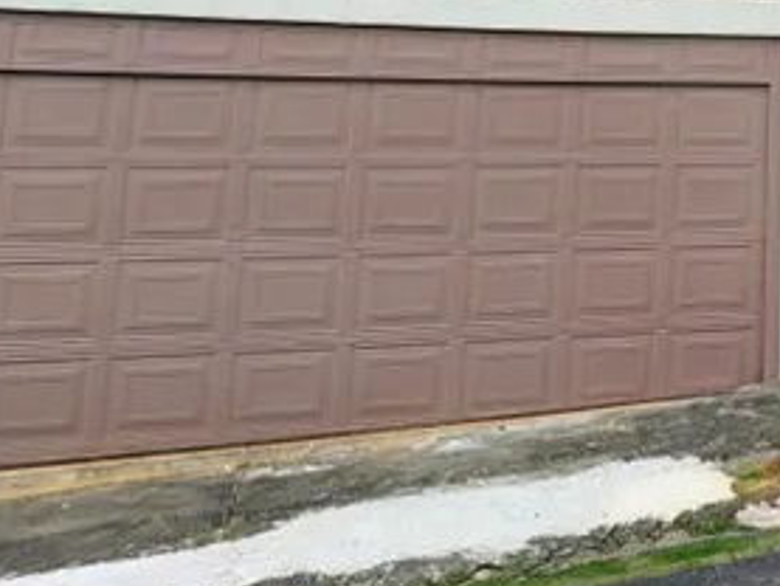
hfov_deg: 31.6
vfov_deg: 25.0
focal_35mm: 55
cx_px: 821
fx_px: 1240
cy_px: -37
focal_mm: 5.23
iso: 40
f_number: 1.8
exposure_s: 1/629
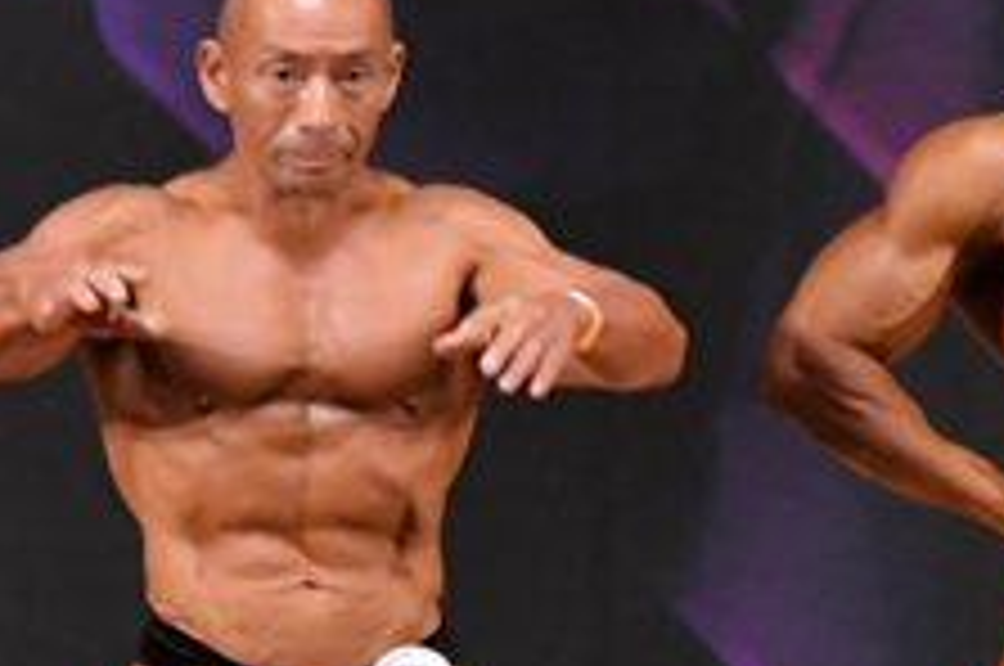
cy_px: 670
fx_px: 21805
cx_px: 1231
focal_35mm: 783
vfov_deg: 1.8
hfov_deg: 2.6
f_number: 5.6
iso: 5600
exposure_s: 1/400
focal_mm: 150
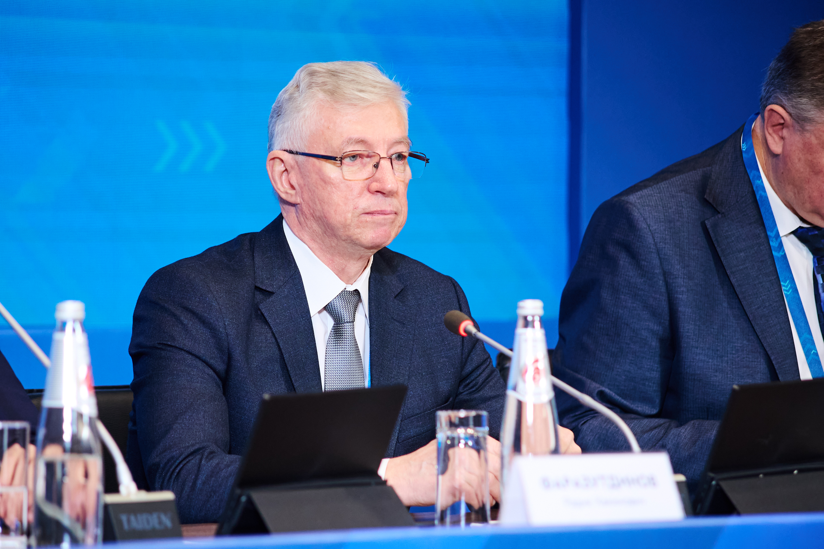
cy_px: 274
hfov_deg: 10.2
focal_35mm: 202
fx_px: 4623
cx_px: 412
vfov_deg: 6.8
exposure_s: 1/200
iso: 1600
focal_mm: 135
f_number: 4
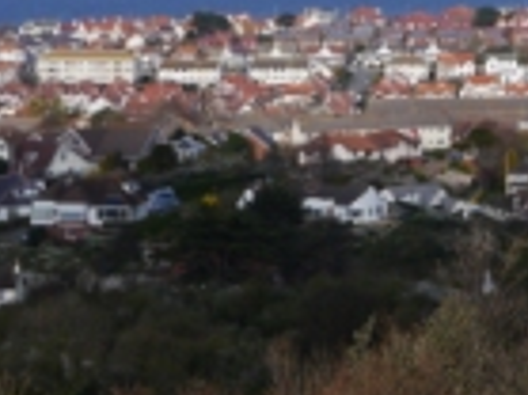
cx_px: 760
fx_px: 2941
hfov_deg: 10.0
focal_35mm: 193
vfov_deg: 7.6
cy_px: -23
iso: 160
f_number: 10
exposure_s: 1/400
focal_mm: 31
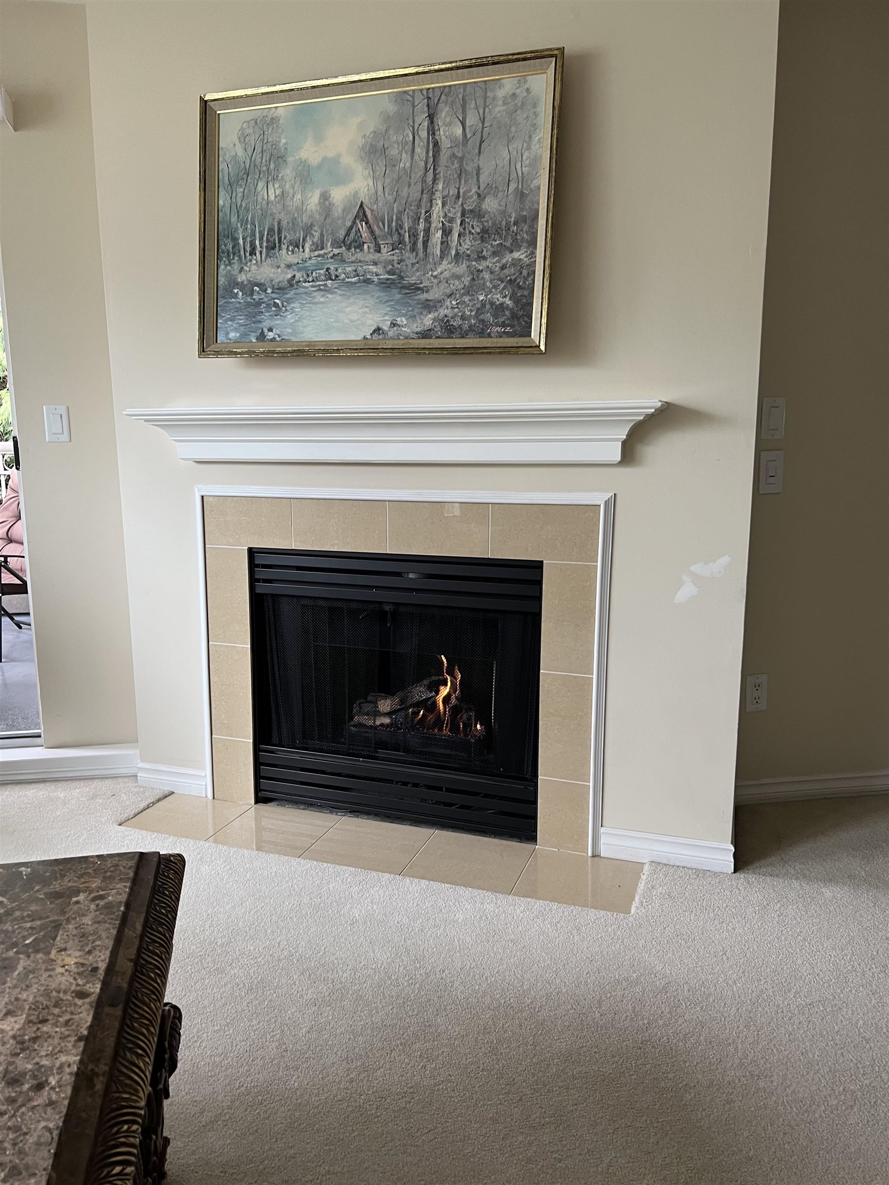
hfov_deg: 53.1
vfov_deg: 67.3
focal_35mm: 26
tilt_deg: -9.0
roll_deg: -0.6
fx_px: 890
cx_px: 444
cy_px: 592
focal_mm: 5.7
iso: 125
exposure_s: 1/75
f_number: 1.5
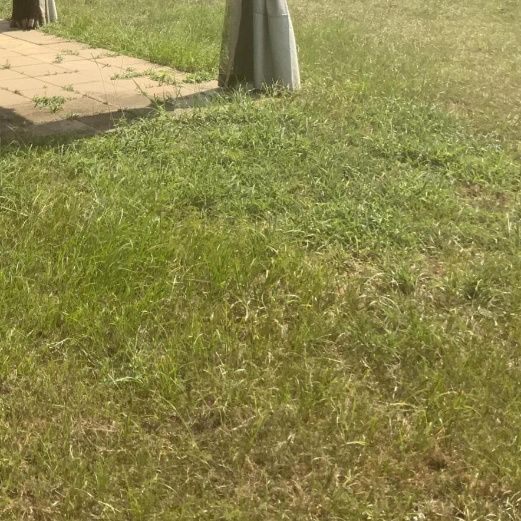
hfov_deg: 29.0
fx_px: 988
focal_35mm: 58
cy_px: 14
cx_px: 123
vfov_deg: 28.0
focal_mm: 3
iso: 16
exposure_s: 1/2058
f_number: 1.8
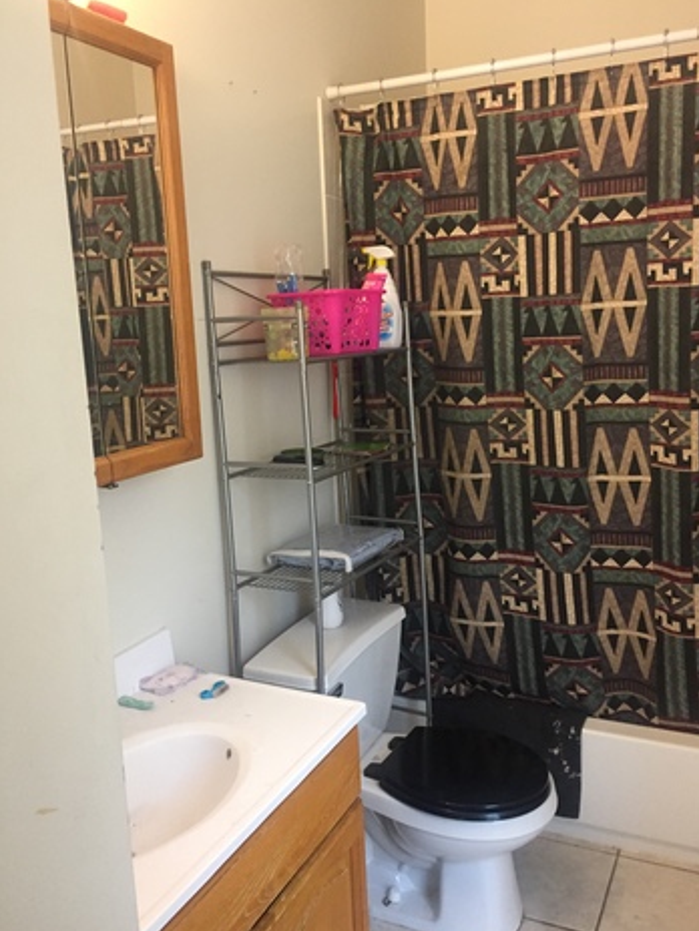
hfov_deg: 46.8
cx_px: 358
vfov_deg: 60.0
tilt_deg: -10.3
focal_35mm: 30
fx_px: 808
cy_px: 466
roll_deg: +1.9
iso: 250
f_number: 2.2
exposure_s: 1/30
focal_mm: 4.15
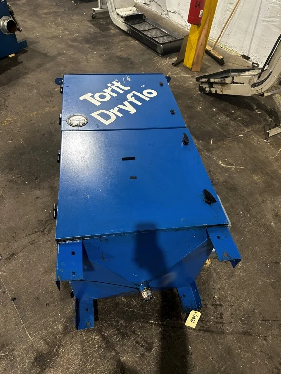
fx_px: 260
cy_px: 187
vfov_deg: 71.6
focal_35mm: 24
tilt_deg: -48.4
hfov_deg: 56.8
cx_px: 140
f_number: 1.78
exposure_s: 1/60
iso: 400
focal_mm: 6.86
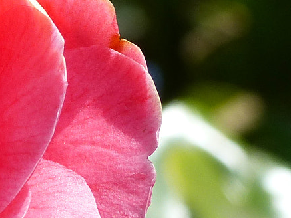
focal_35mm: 458
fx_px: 3851
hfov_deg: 4.3
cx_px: -88
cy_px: 48
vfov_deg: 3.2
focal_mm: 20.5
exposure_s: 1/800
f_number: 4
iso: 100
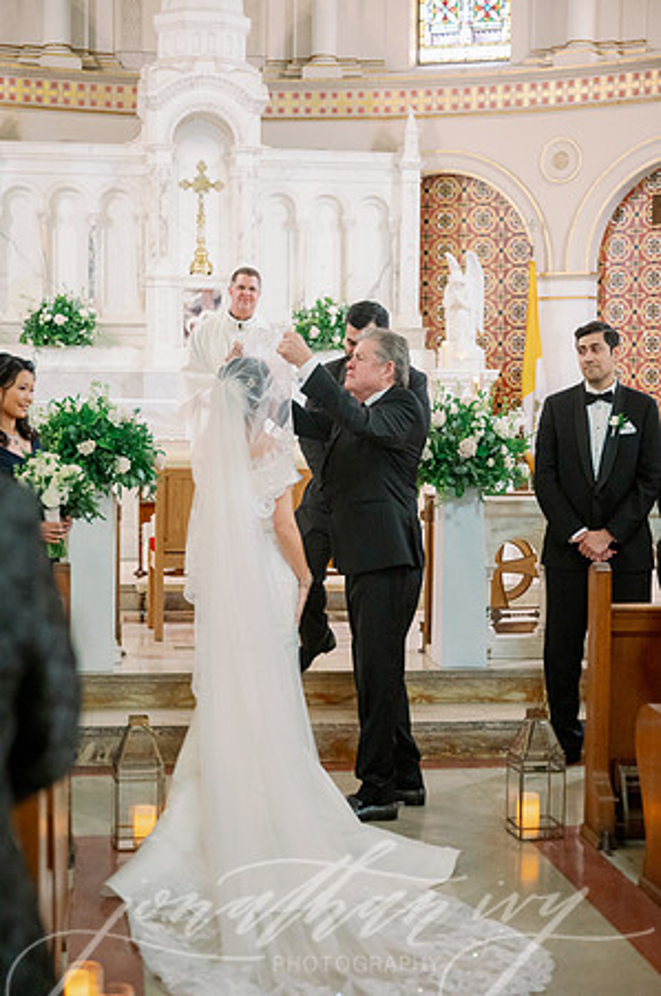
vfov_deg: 33.4
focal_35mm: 60
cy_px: 498
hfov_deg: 22.6
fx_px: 1656
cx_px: 330
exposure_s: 1/200
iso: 4000
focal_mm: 60
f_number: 2.8
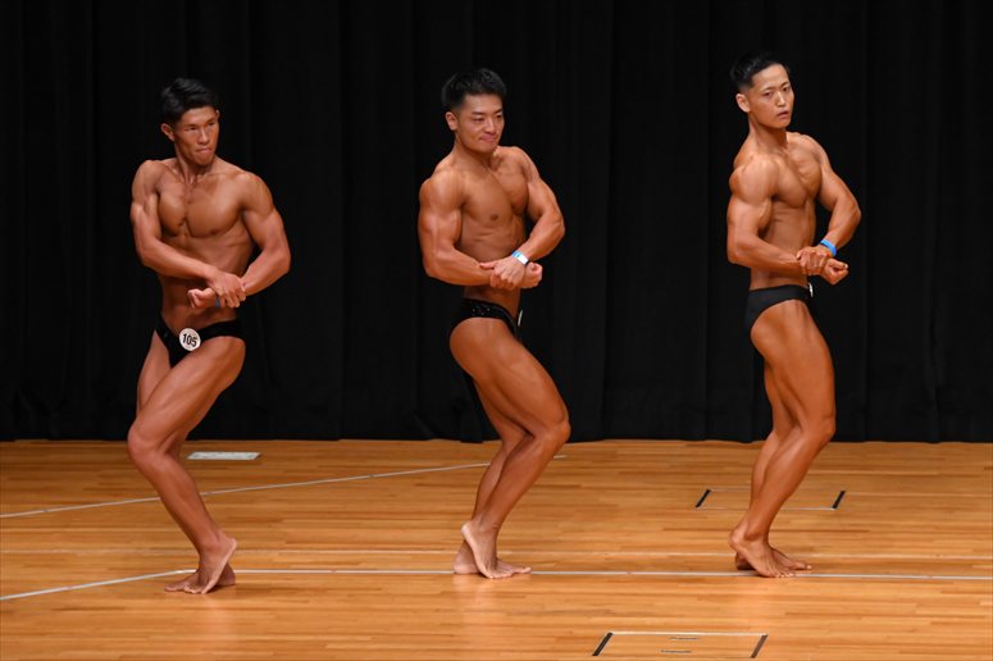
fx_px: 7030
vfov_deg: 5.4
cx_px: 496
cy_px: 330
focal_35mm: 255
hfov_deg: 8.1
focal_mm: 170
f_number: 5.6
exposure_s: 1/400
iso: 3200
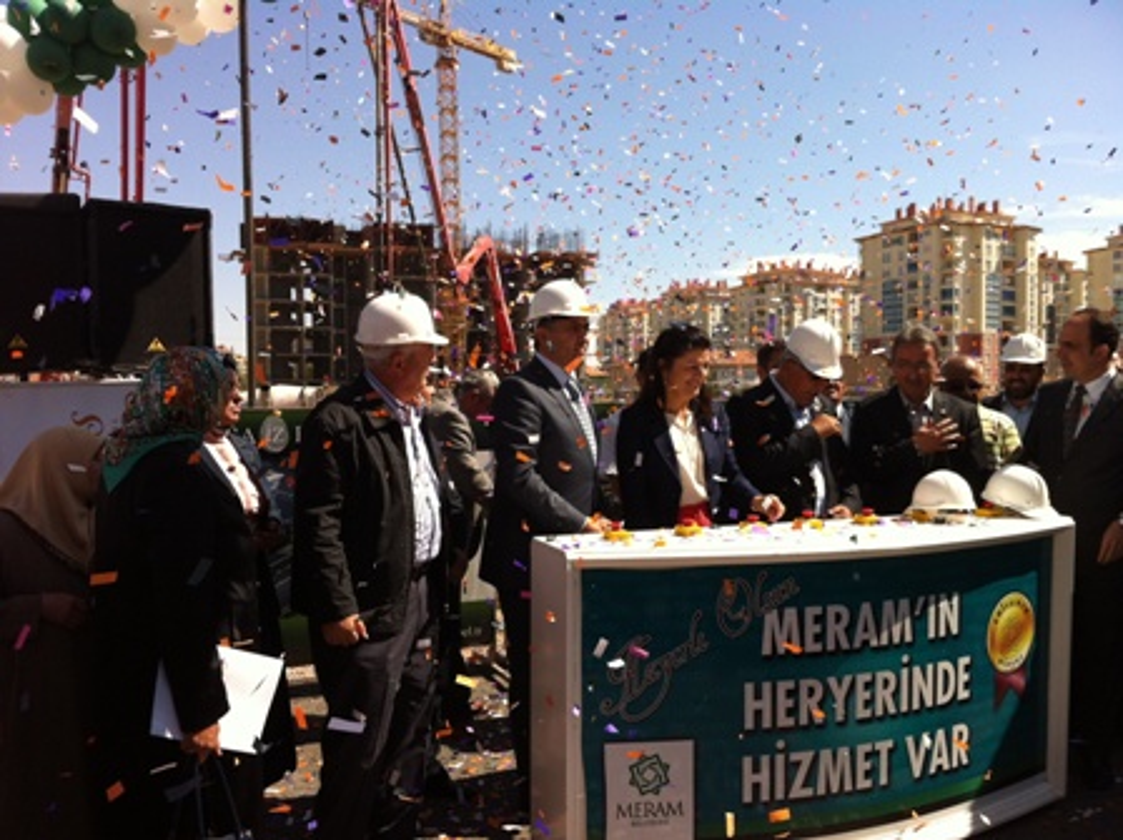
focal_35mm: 35
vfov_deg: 40.6
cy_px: 420
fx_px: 1134
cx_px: 562
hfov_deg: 52.7
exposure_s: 1/1077
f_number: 2.8
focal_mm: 3.85
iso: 80
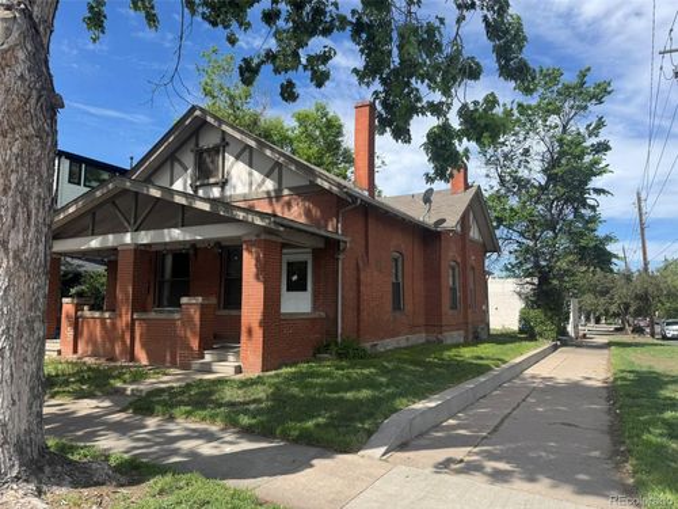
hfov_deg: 71.6
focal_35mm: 24
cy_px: 254
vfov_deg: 56.8
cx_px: 339
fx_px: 470
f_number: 1.78
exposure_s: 1/2959
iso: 80
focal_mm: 6.76
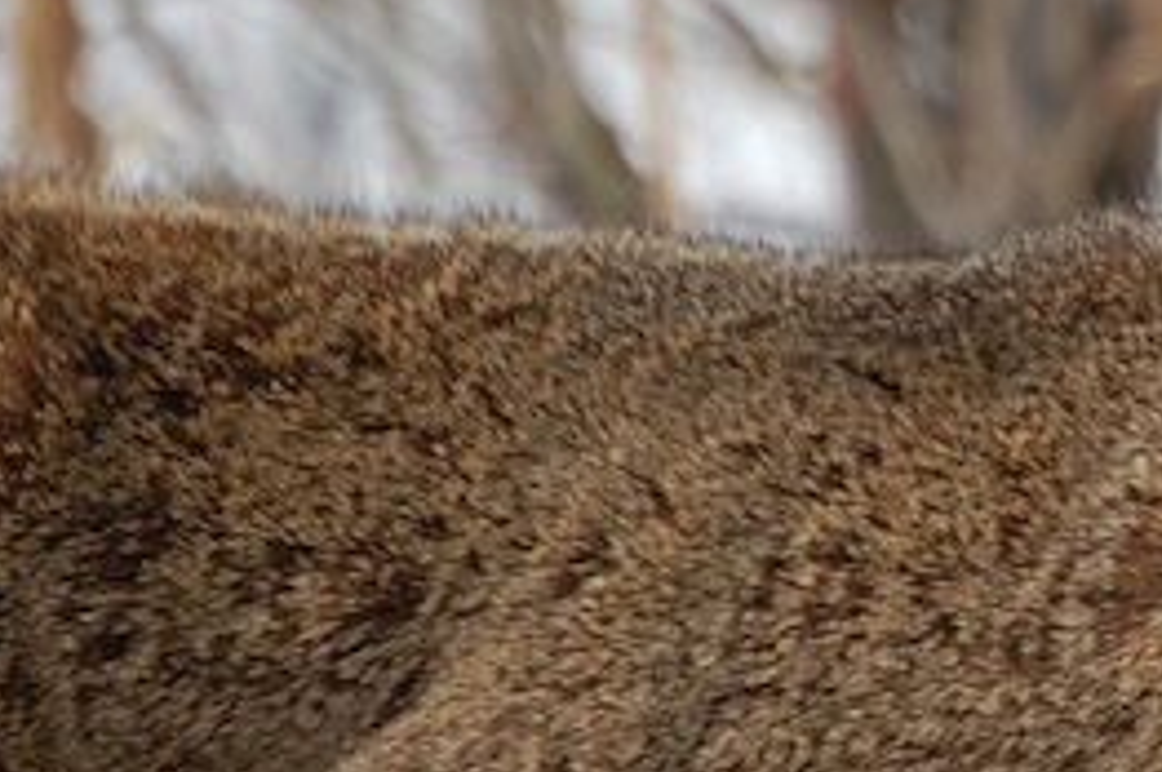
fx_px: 24547
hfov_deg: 2.7
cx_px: 1437
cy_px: 2
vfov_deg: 1.8
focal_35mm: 761
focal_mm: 175
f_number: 5.6
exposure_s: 1/2000
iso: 250
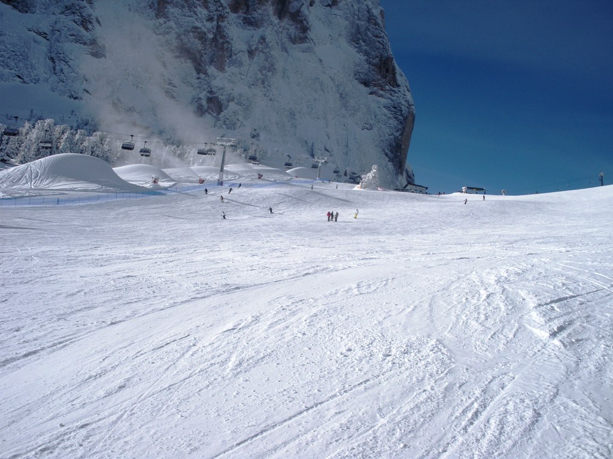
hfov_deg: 51.4
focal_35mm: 36
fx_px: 638
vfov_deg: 39.7
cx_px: 306
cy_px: 230
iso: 64
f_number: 5.6
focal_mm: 6.3
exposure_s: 1/613
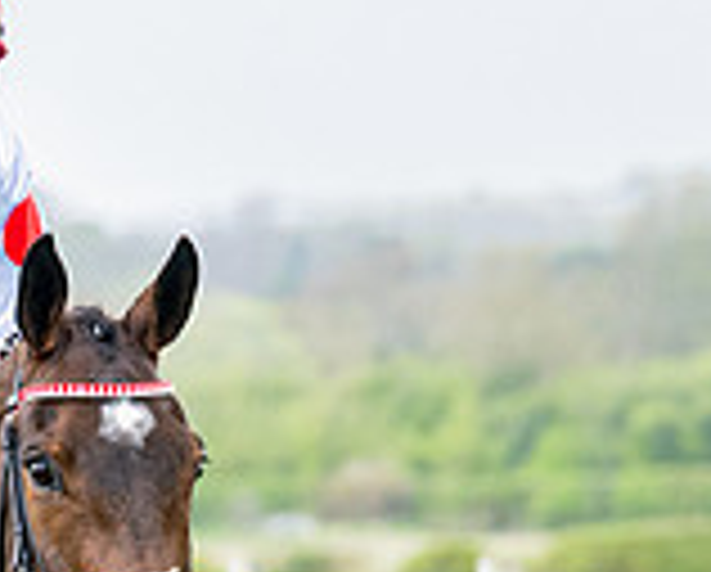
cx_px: 255
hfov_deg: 2.8
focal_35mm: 686
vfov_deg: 2.3
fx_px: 14462
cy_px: 885
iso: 400
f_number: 4
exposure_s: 1/800
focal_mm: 115
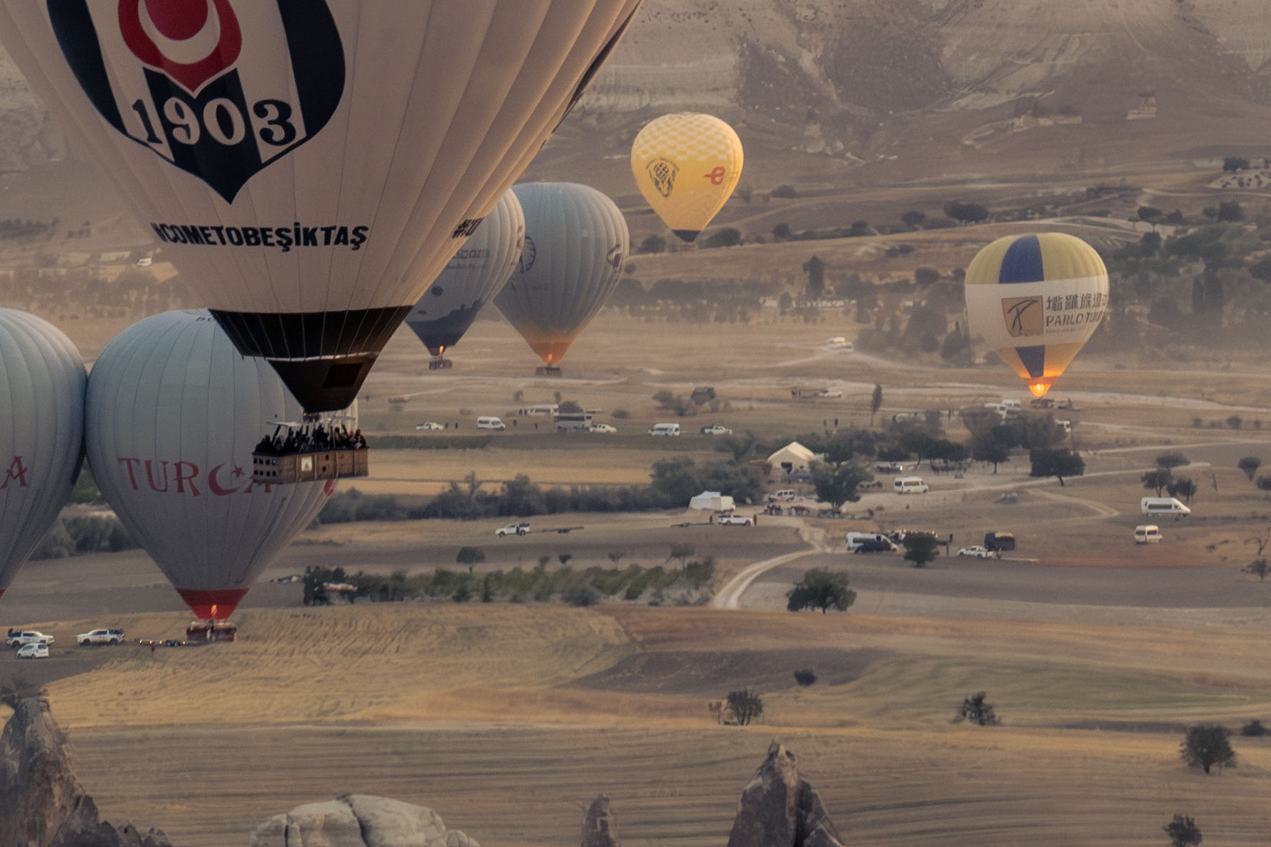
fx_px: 7766
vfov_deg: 6.2
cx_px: 1288
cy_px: -199
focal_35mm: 220
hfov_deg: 9.3
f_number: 7.1
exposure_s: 1/480
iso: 800
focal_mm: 41.8
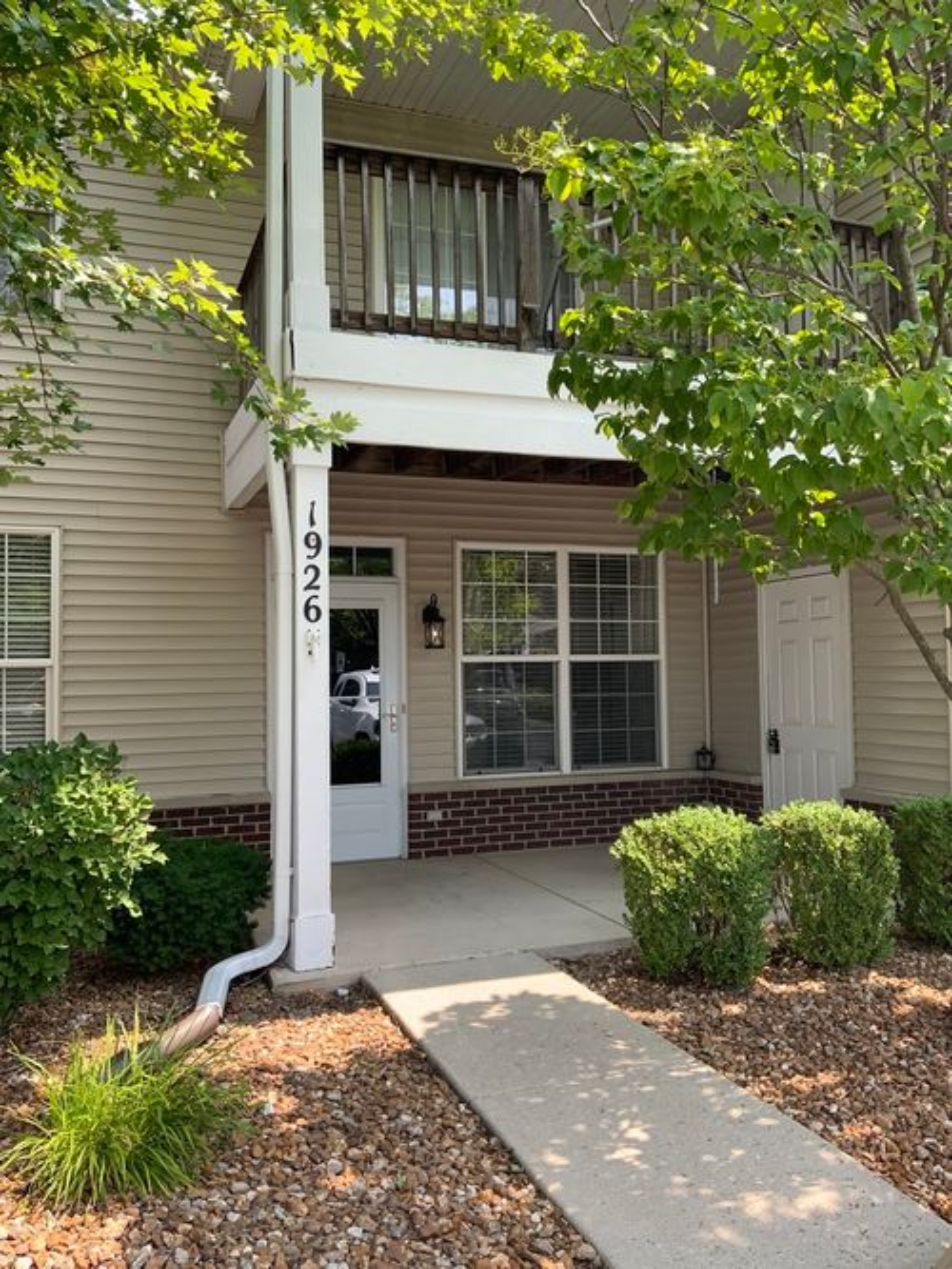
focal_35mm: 29
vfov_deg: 61.7
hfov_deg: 48.2
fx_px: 1064
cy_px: 634
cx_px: 476
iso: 16
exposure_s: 1/265
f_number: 1.8
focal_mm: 3
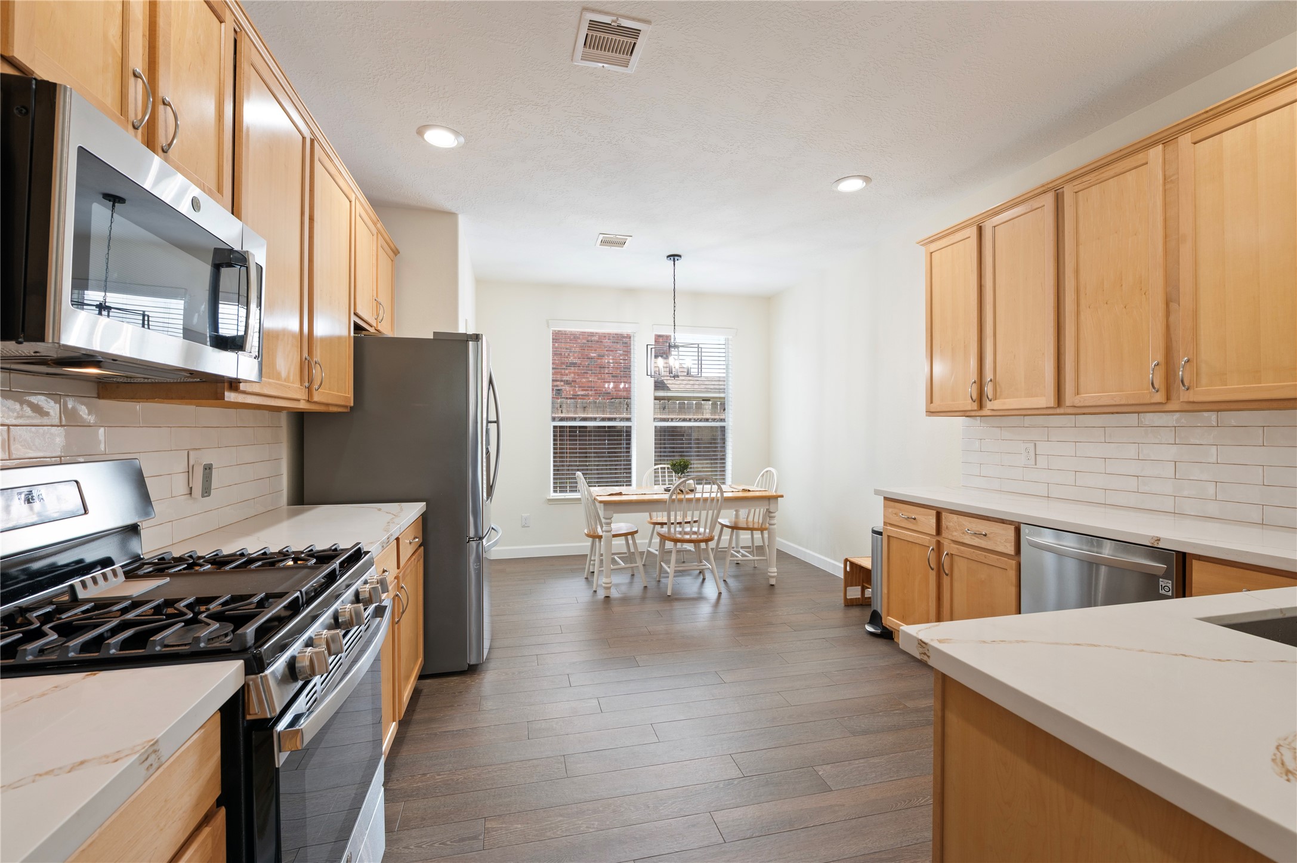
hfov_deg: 96.8
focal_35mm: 16
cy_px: 432
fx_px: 576
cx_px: 648
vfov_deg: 73.7
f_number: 6.3
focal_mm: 16
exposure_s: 1/8
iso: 125
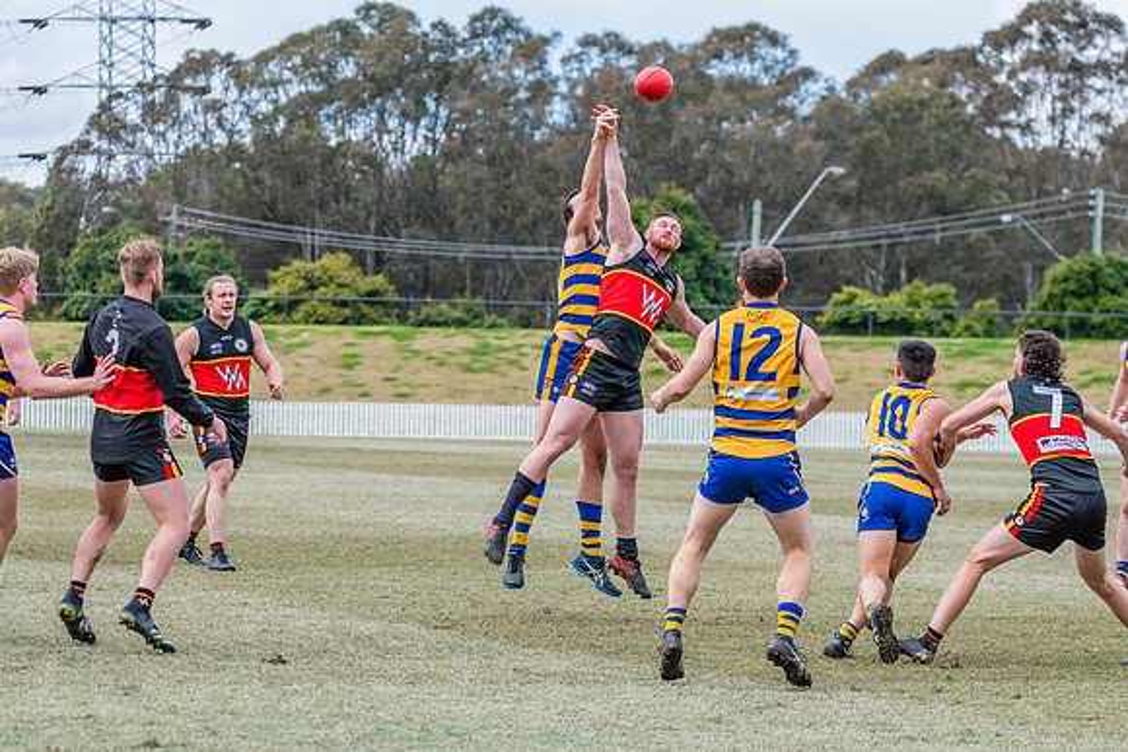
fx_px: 5209
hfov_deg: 12.4
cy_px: 395
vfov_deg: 8.3
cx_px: 625
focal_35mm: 166
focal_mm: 150
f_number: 6.3
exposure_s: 1/1600
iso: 800
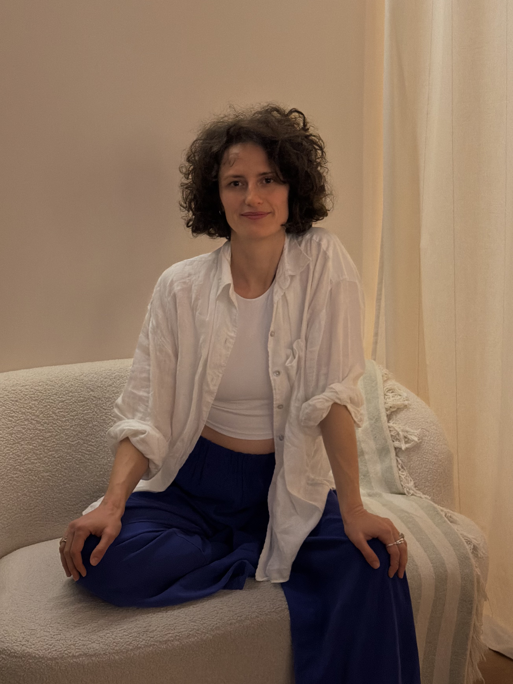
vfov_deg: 39.7
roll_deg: +0.3
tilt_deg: -7.5
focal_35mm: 48
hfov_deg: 30.3
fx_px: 948
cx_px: 256
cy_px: 342
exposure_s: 1/40
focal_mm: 6.76
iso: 320
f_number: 1.78
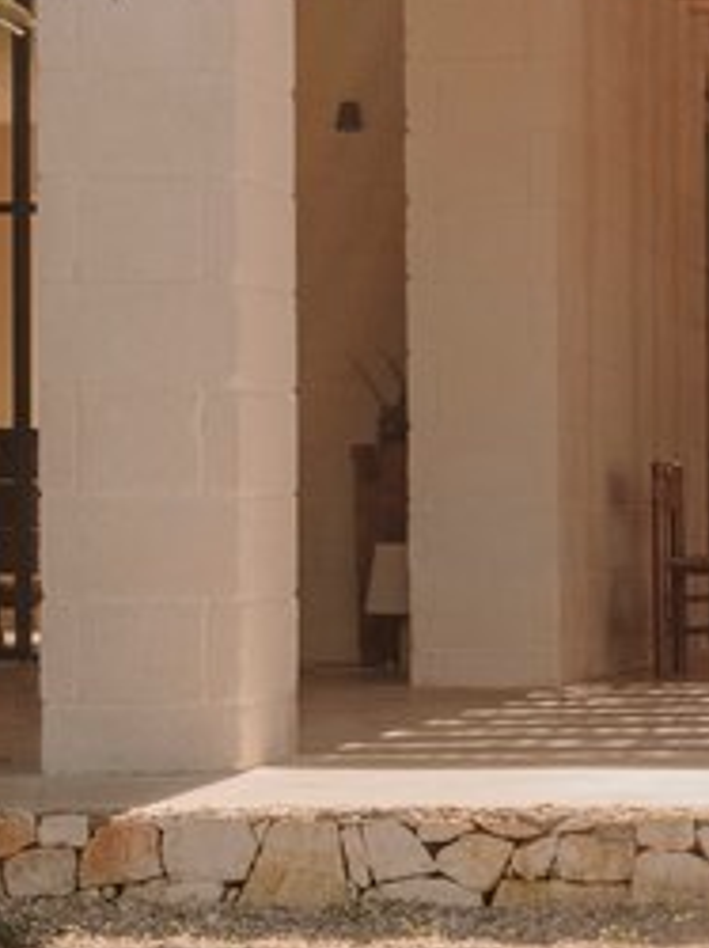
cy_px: 518
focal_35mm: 141
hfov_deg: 10.0
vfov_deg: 14.0
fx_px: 3857
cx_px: 1194
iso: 400
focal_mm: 41.1
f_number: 13
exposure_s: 1/180
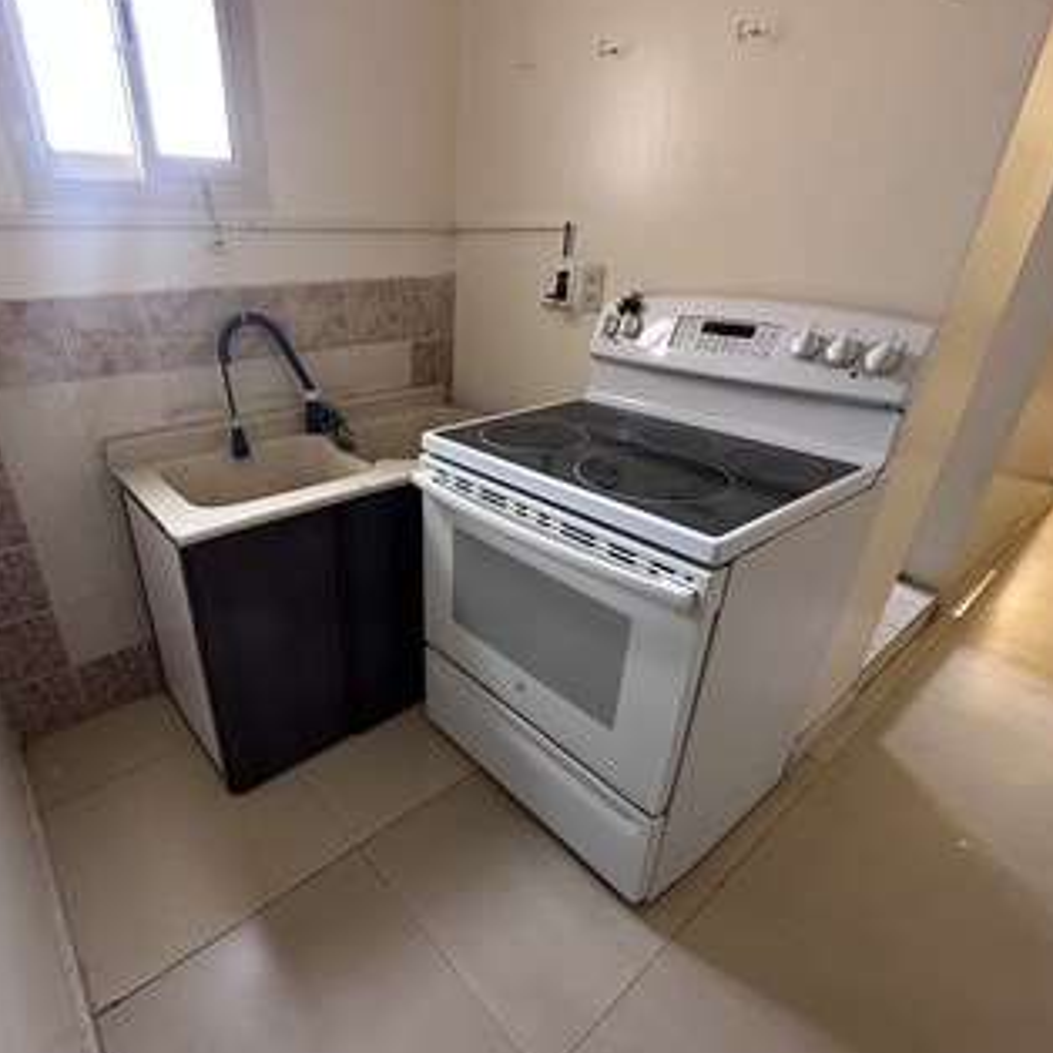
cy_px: 555
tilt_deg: -26.2
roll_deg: -0.2
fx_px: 619
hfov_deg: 79.7
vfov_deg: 80.7
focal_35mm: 18
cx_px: 418
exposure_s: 1/60
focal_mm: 2.22
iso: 640
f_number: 2.2
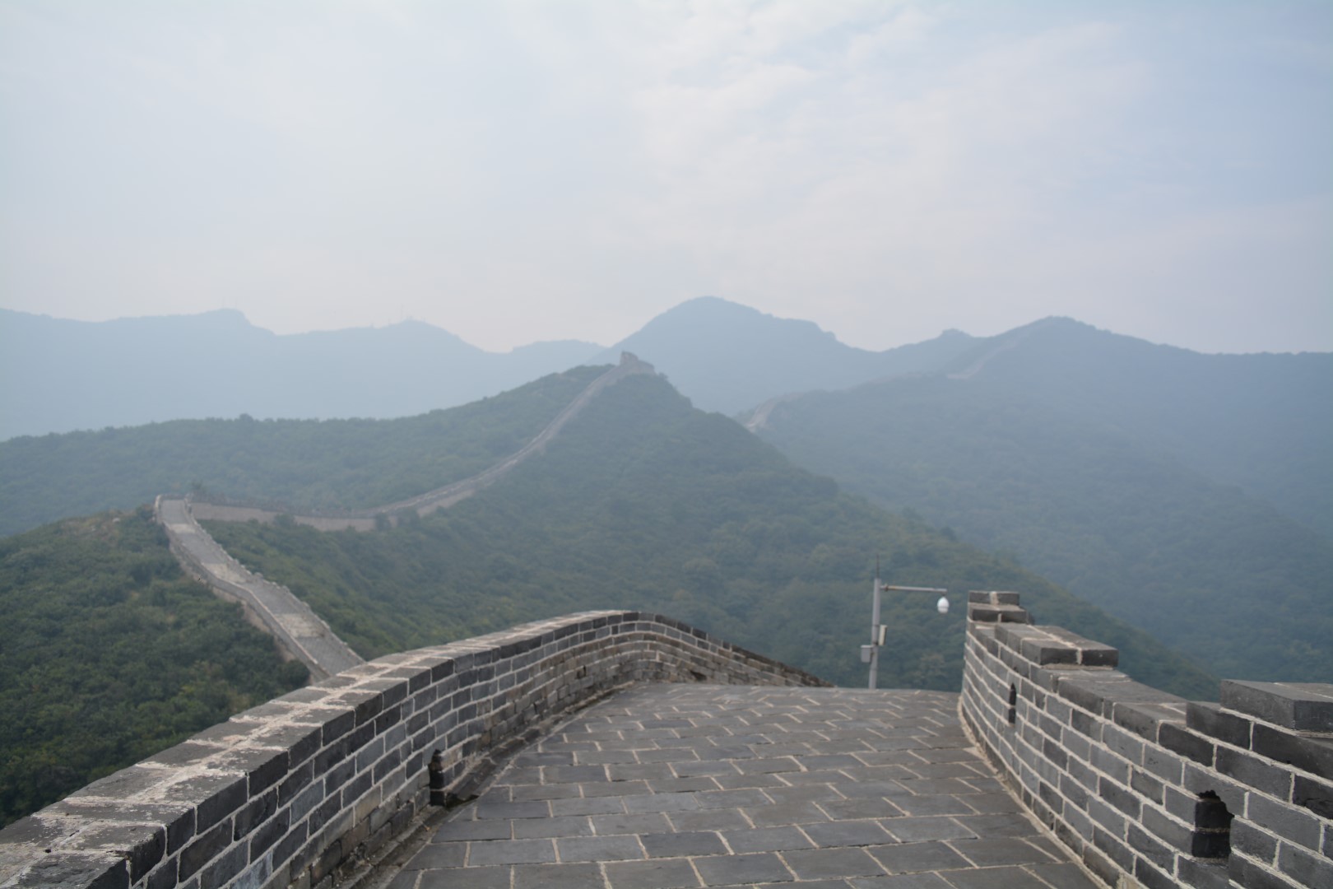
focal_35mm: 27
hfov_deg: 67.4
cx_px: 666
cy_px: 444
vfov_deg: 47.9
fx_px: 1000
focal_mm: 18
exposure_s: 1/1000
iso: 100
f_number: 4.5
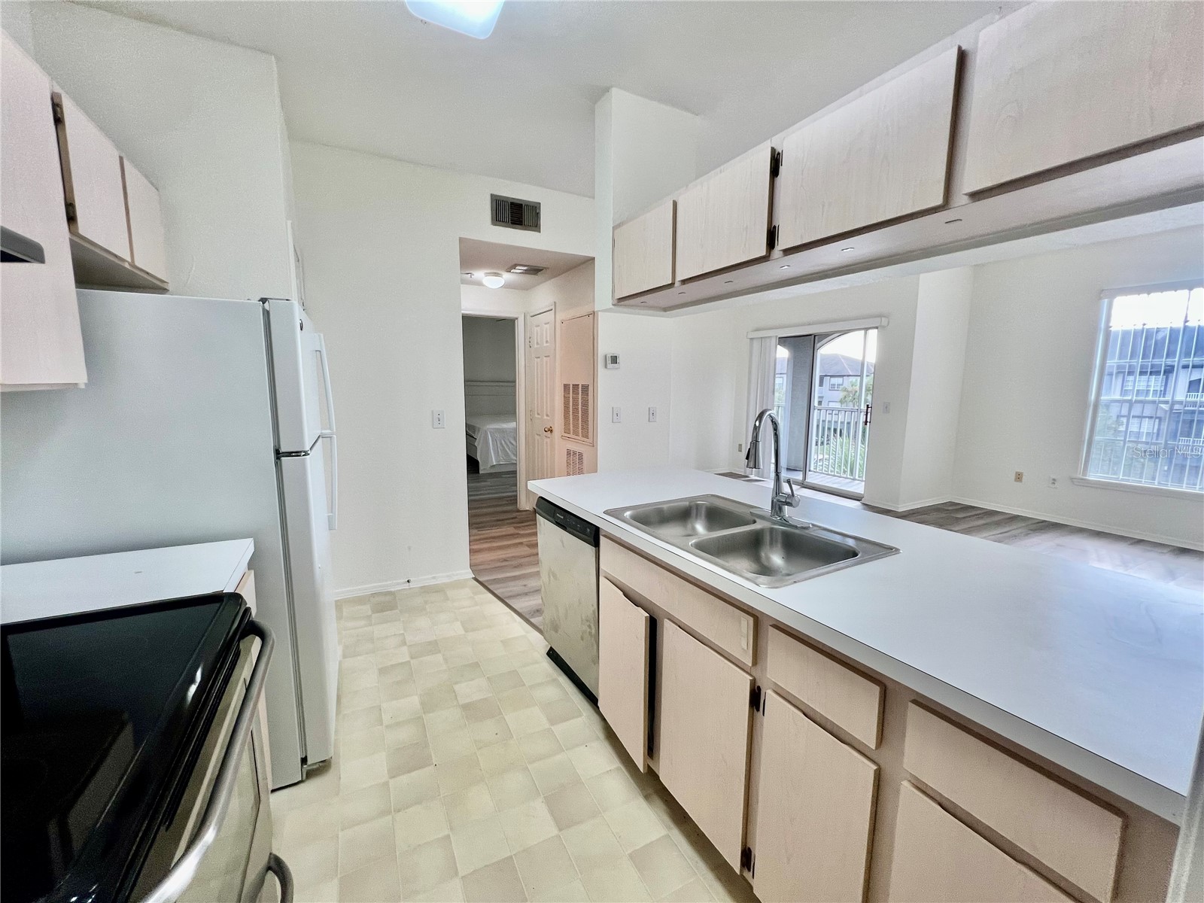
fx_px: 452
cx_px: 602
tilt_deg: -9.1
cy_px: 452
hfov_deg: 106.2
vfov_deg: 89.9
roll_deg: +0.2
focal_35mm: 13
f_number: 1.8
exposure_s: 1/120
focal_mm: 1.57
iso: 80
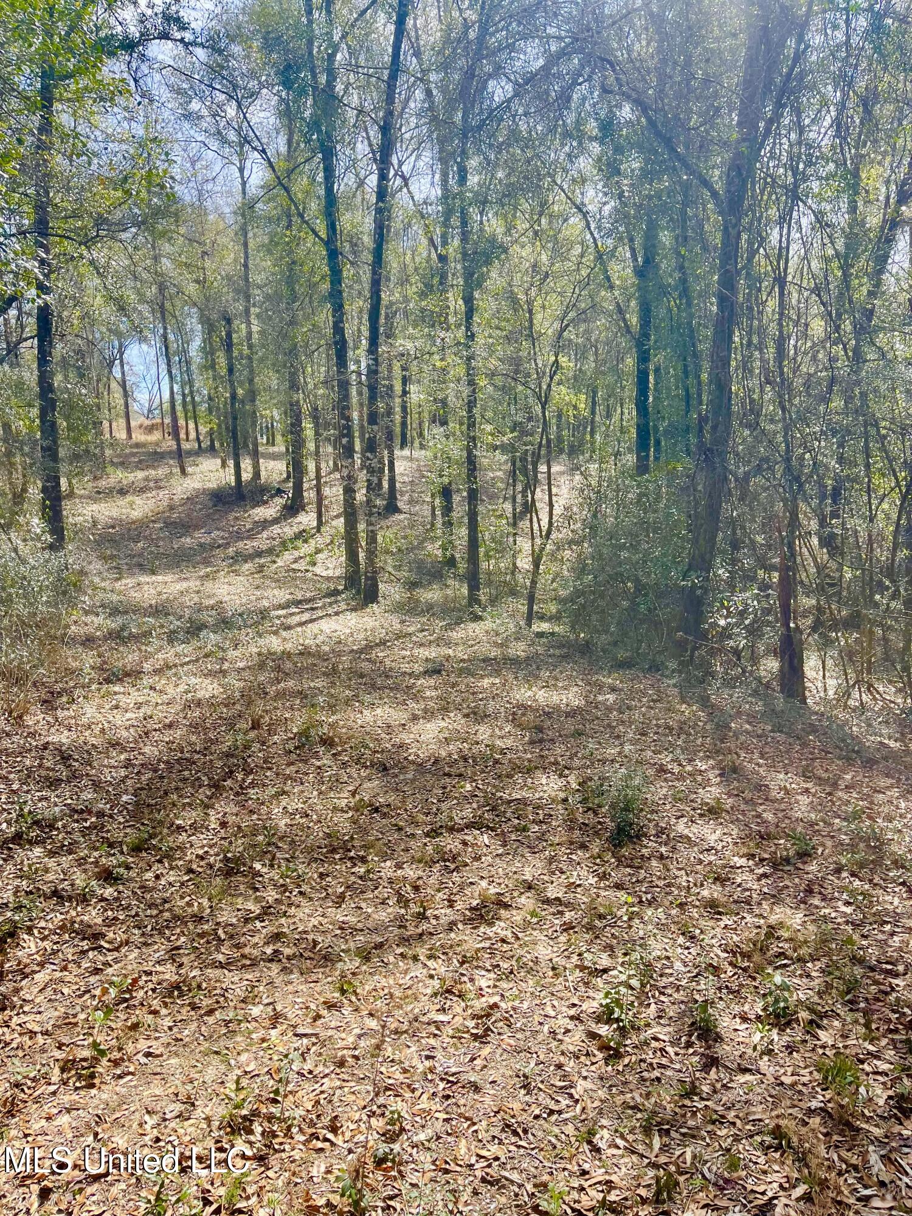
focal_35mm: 25
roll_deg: +1.8
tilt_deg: -6.6
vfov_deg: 69.4
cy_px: 608
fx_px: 878
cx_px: 456
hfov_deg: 54.9
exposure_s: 1/1164
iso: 32
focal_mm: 5.1
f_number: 1.6
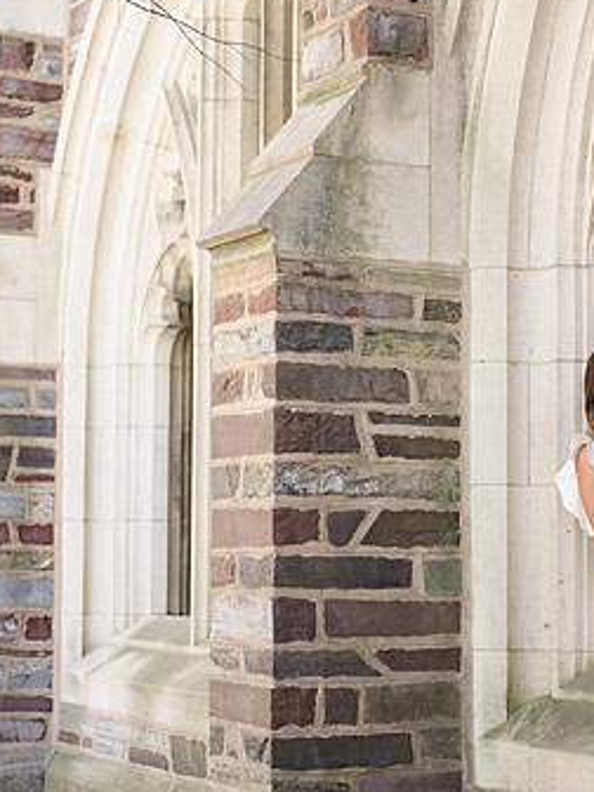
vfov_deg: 23.6
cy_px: 385
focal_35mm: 83
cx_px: 323
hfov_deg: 17.8
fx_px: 1899
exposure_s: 1/160
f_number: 1.8
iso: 200
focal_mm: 50
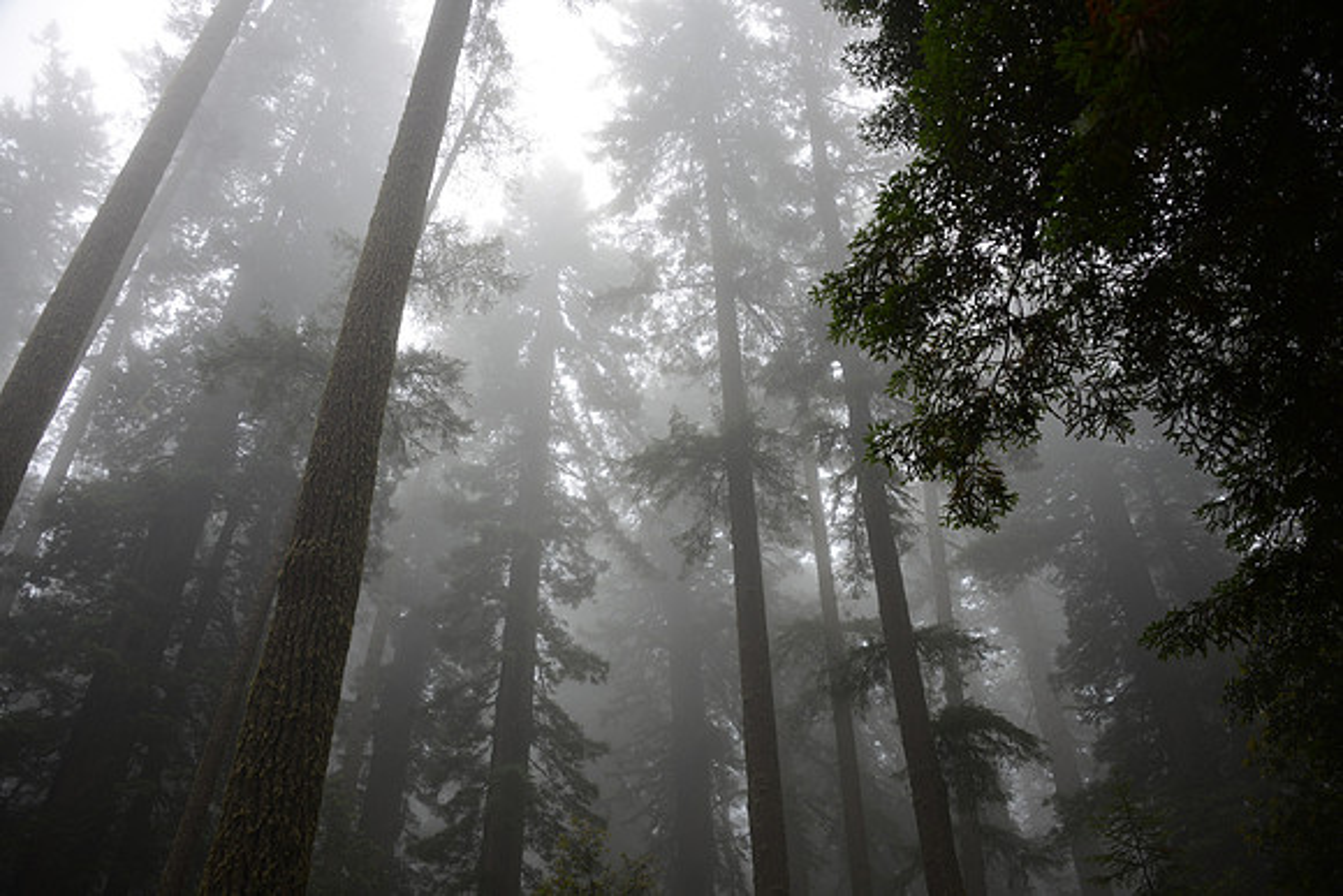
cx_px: 672
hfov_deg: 65.5
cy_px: 448
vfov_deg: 46.4
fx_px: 1045
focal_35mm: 28
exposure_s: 1/100
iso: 100
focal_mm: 28
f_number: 5
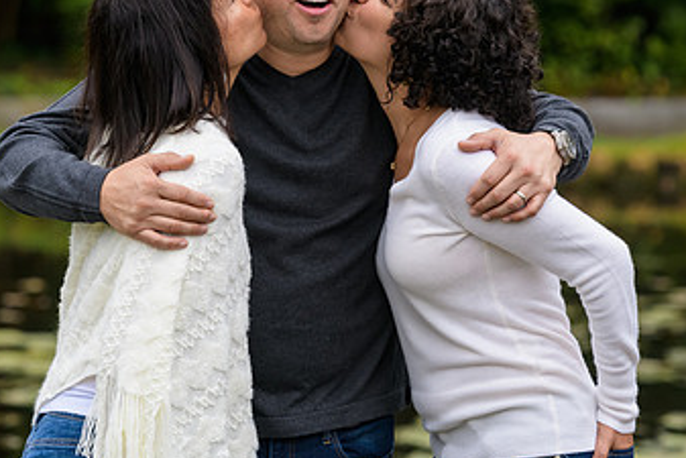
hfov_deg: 9.2
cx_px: 336
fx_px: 4270
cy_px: 162
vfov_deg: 6.1
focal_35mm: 224
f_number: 4
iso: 400
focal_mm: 130
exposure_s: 1/400
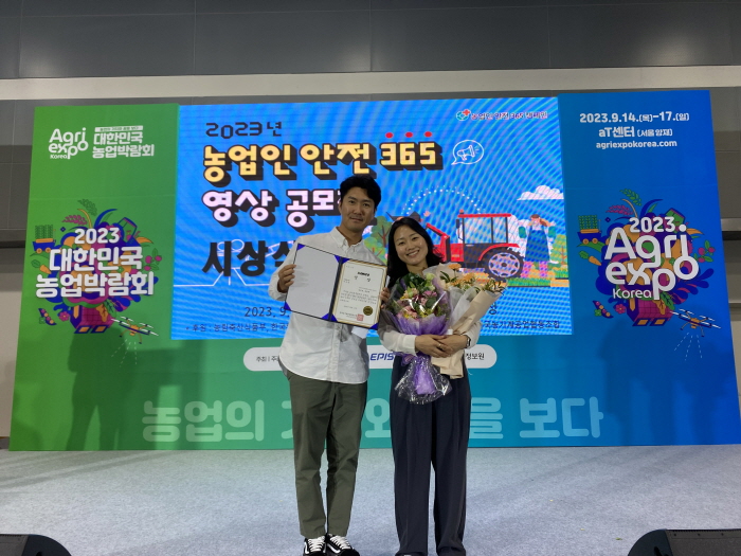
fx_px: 557
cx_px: 370
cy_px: 278
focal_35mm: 26
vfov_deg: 53.1
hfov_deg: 67.3
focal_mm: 4.25
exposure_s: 1/120
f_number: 1.8
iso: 50
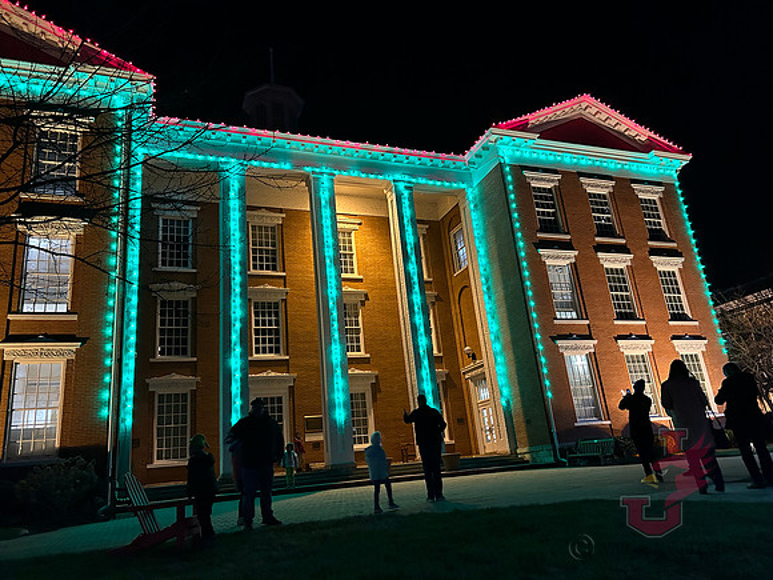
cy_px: 290
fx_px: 581
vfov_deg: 53.1
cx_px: 386
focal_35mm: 26
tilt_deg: +18.2
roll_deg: +5.4
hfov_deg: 67.3
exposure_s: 1/40
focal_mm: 5.7
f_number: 1.5
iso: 640
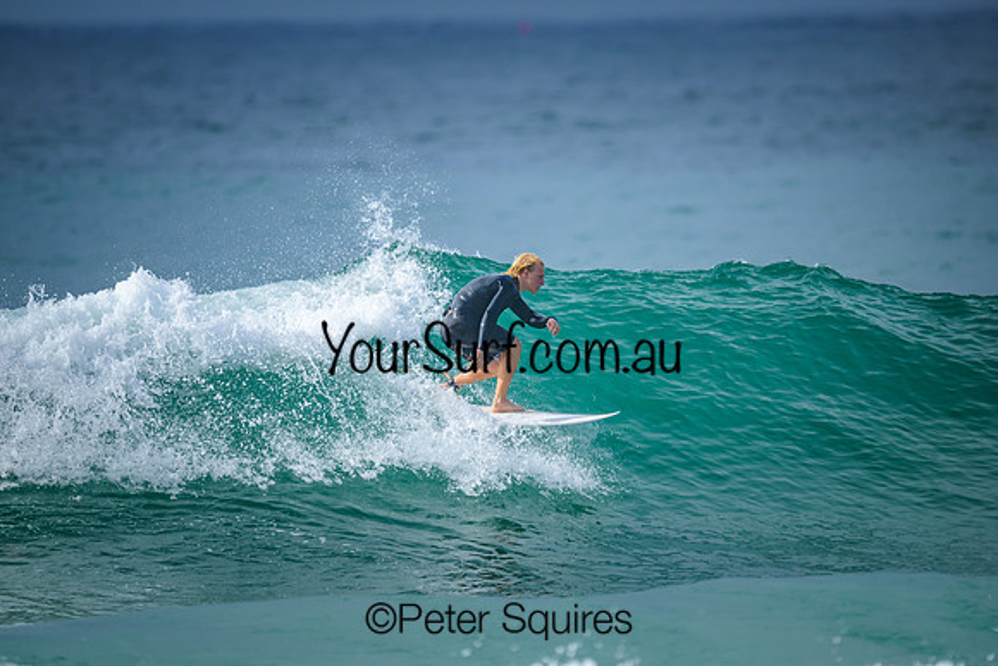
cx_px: 499
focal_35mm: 800
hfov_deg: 2.6
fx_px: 22182
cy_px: 333
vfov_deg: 1.7
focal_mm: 800
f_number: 6.3
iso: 220
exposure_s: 1/2000
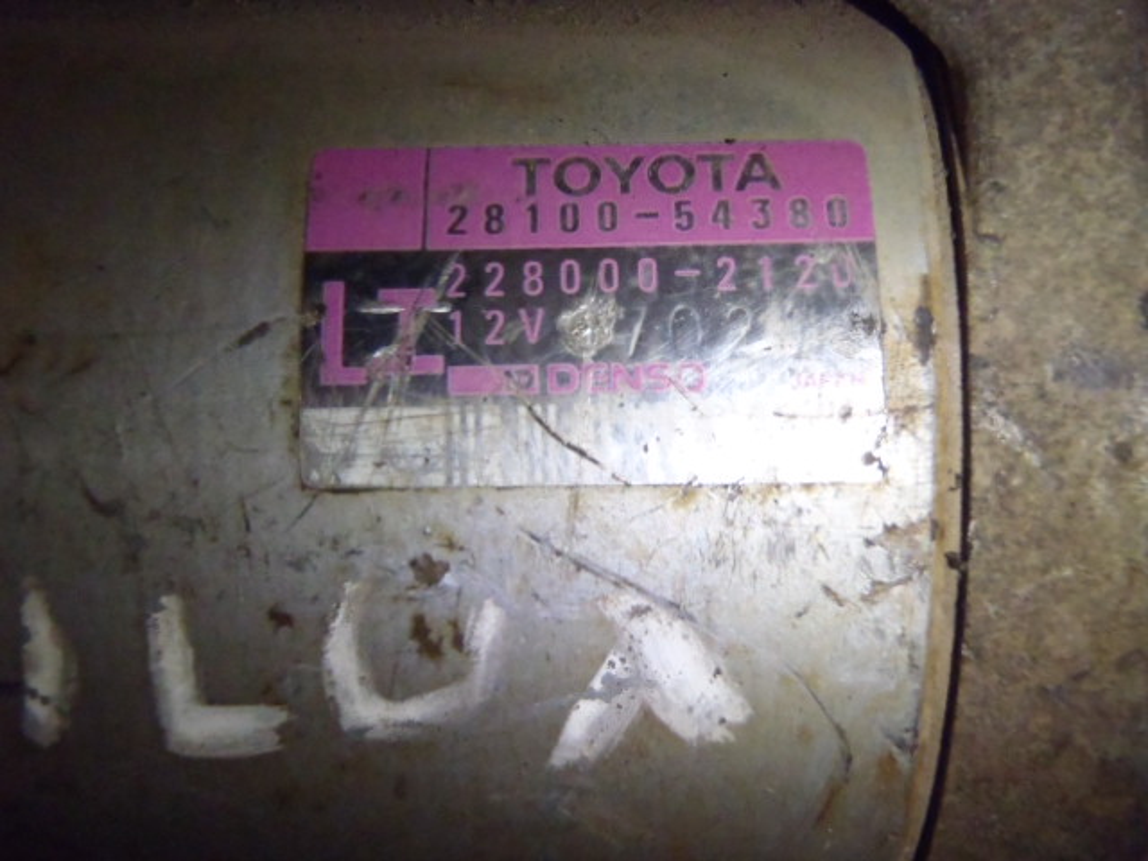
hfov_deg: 50.1
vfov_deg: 38.7
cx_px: 574
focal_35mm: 37
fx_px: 1227
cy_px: 430
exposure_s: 1/60
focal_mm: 6.64
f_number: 4.7
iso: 800
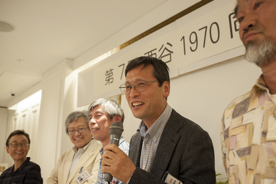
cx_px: 138
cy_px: 92
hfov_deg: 54.5
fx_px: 268
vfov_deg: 37.8
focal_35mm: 35
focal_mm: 35
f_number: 5.6
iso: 1000
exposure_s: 1/100
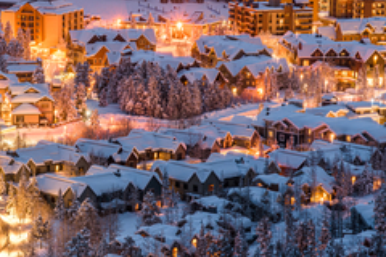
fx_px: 2091
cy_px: 33
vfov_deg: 7.0
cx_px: -24
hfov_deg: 10.4
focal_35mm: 195
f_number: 8
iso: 64
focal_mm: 85
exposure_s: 30
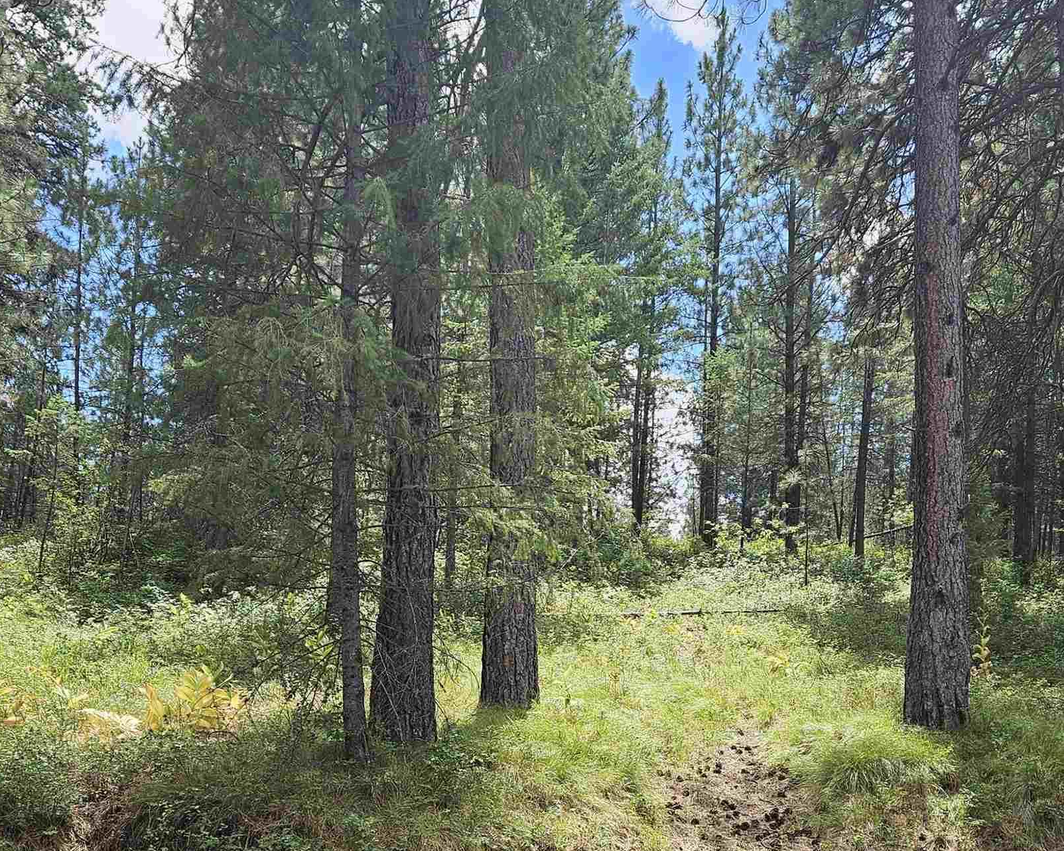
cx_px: 588
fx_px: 1354
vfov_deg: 34.0
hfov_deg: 42.8
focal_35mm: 43
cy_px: 656
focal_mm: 5.4
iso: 25
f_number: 1.8
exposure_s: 1/313
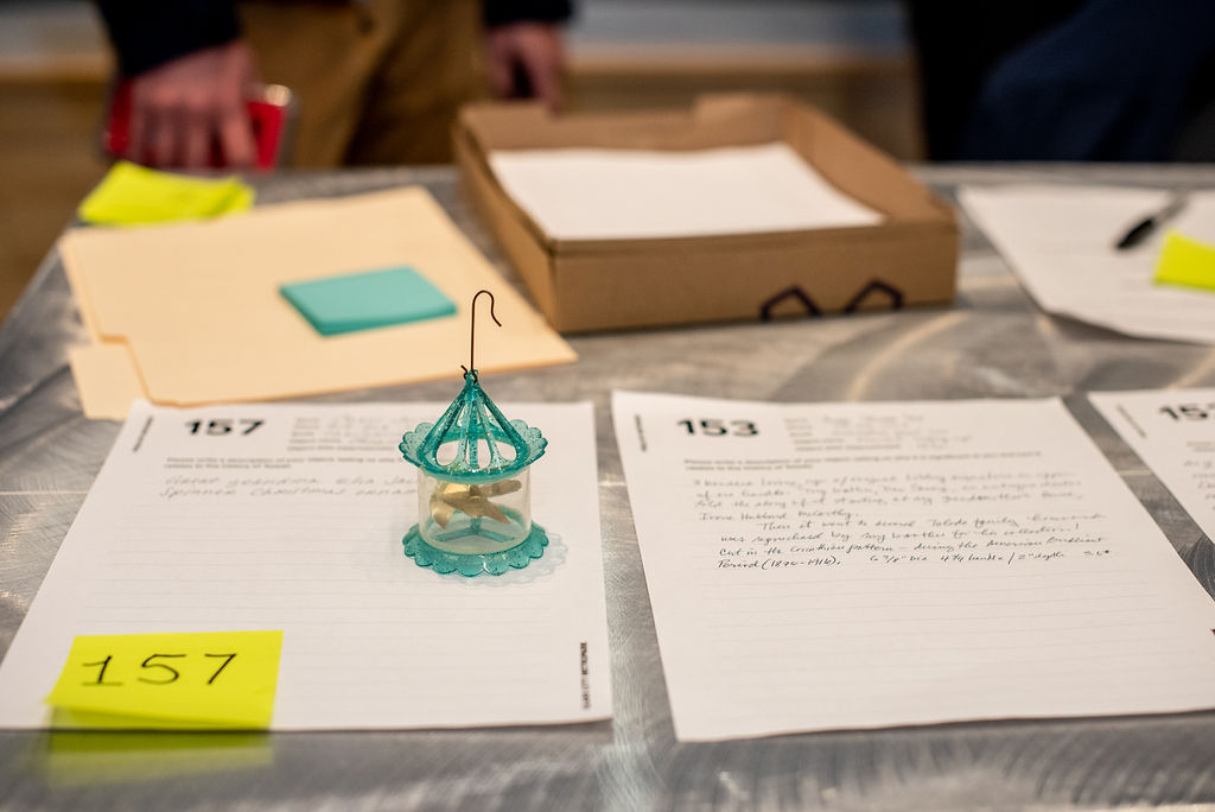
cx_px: 608
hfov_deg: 39.1
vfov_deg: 26.7
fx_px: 1712
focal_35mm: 51
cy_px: 406
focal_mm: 50
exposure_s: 1/250
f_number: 3.2
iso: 1600
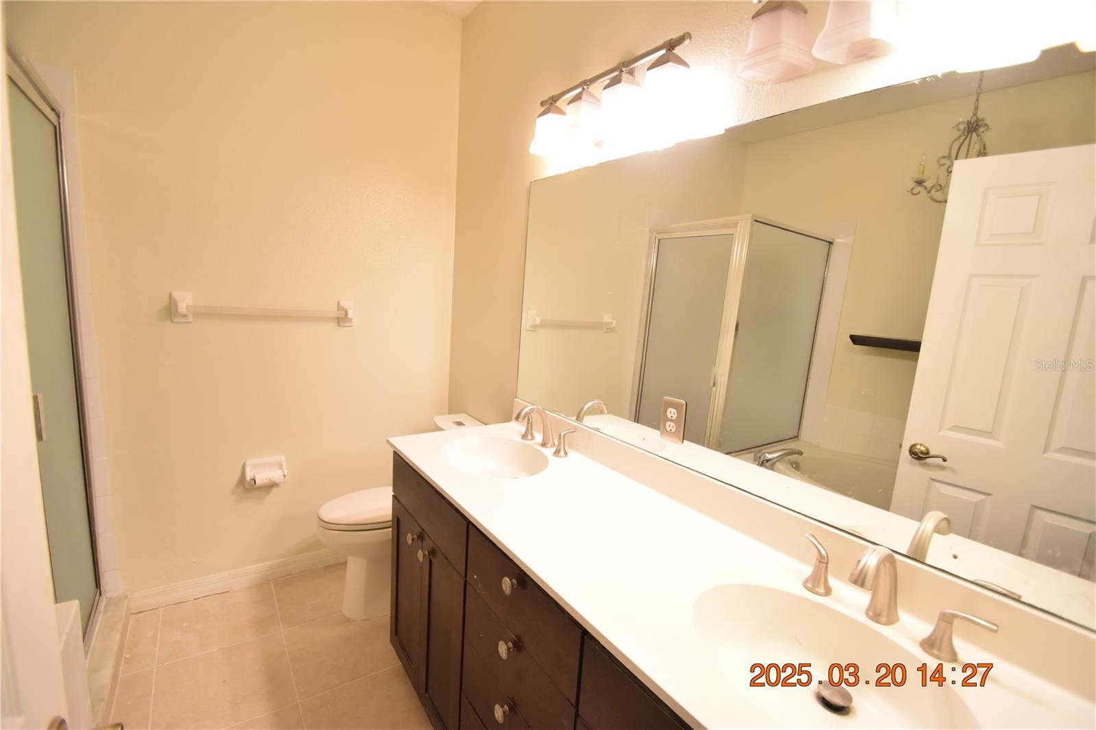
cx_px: 548
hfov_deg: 100.4
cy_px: 365
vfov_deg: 77.3
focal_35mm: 15
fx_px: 457
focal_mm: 10
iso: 800
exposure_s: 1/60
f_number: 4
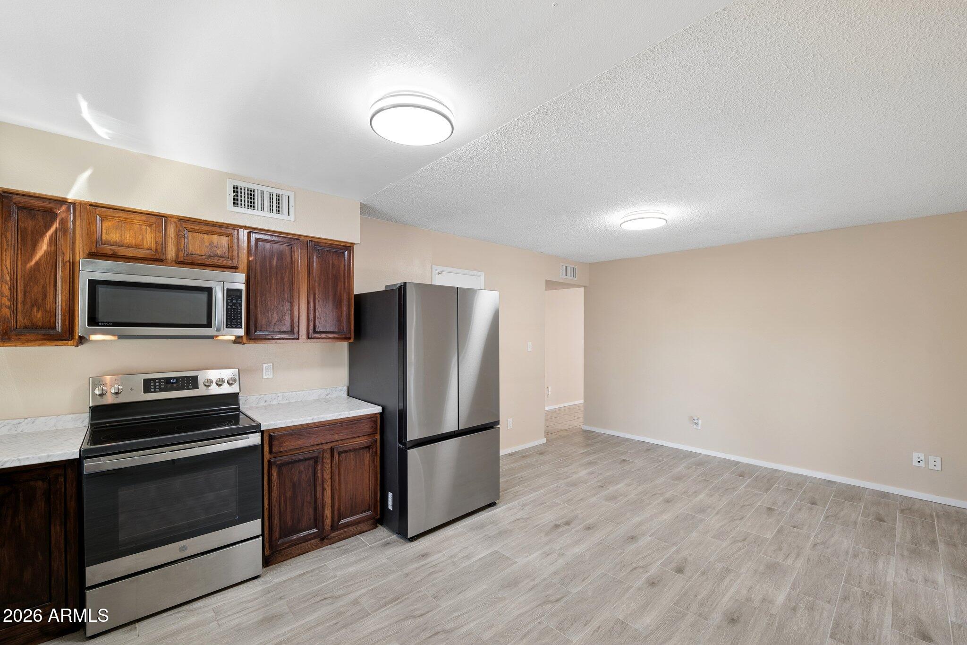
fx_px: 376
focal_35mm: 14
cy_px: 322
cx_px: 484
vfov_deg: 81.2
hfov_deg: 104.3
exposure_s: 1/13
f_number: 8
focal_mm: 14
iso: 400
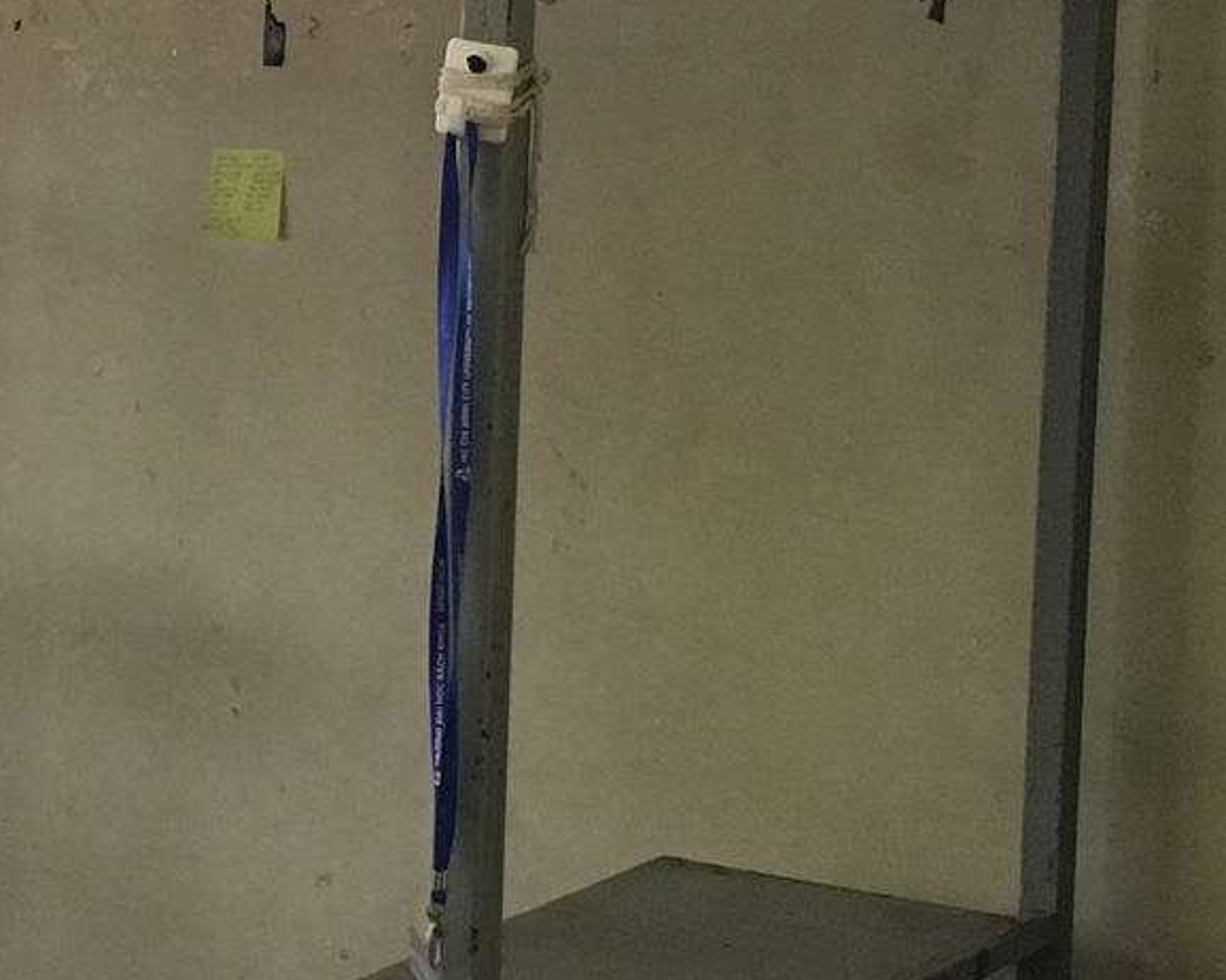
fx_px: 3555
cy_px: 303
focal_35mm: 98
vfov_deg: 15.7
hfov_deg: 18.7
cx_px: -180
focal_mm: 4.15
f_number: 2.2
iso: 250
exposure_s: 1/33
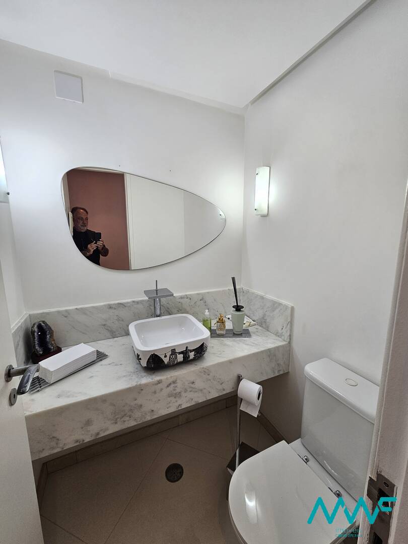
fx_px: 204
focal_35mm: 13
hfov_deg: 89.9
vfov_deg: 106.2
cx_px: 204
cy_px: 272
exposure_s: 1/60
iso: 64
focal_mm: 2.2
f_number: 2.2
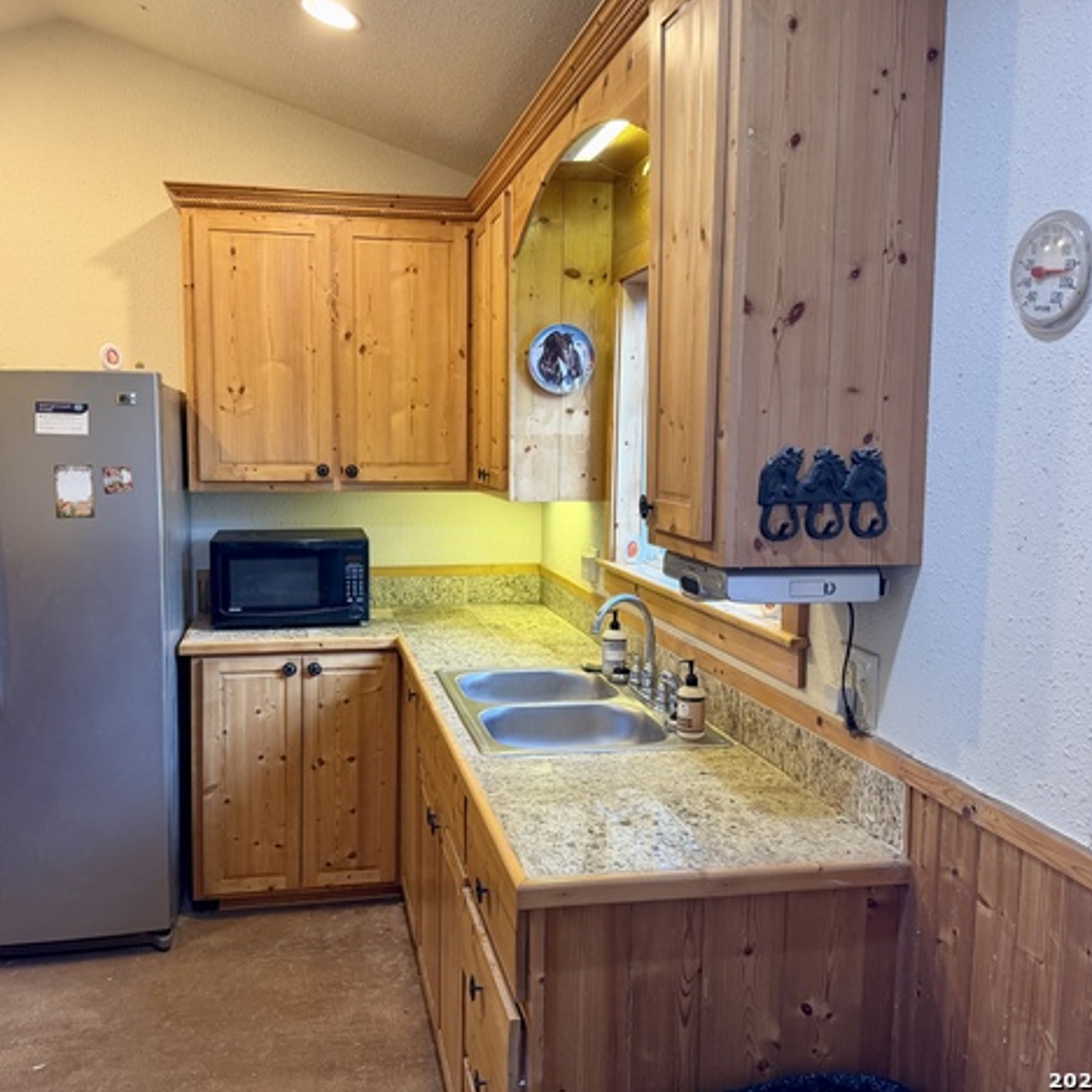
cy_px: 534
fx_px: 1035
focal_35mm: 29
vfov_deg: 55.6
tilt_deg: -5.7
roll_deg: +0.3
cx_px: 488
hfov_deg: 55.5
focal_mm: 6.76
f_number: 1.78
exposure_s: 1/60
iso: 200
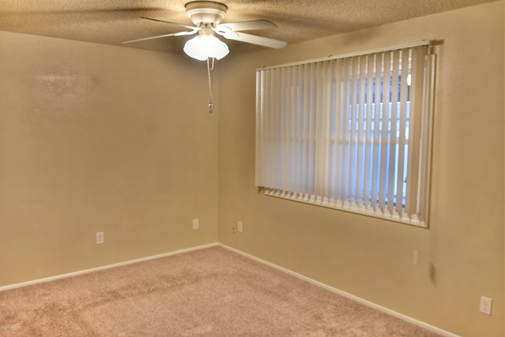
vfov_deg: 43.6
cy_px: 168
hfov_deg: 61.9
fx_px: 421
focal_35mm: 30
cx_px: 252
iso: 100
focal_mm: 20
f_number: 2.8
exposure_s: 1/10
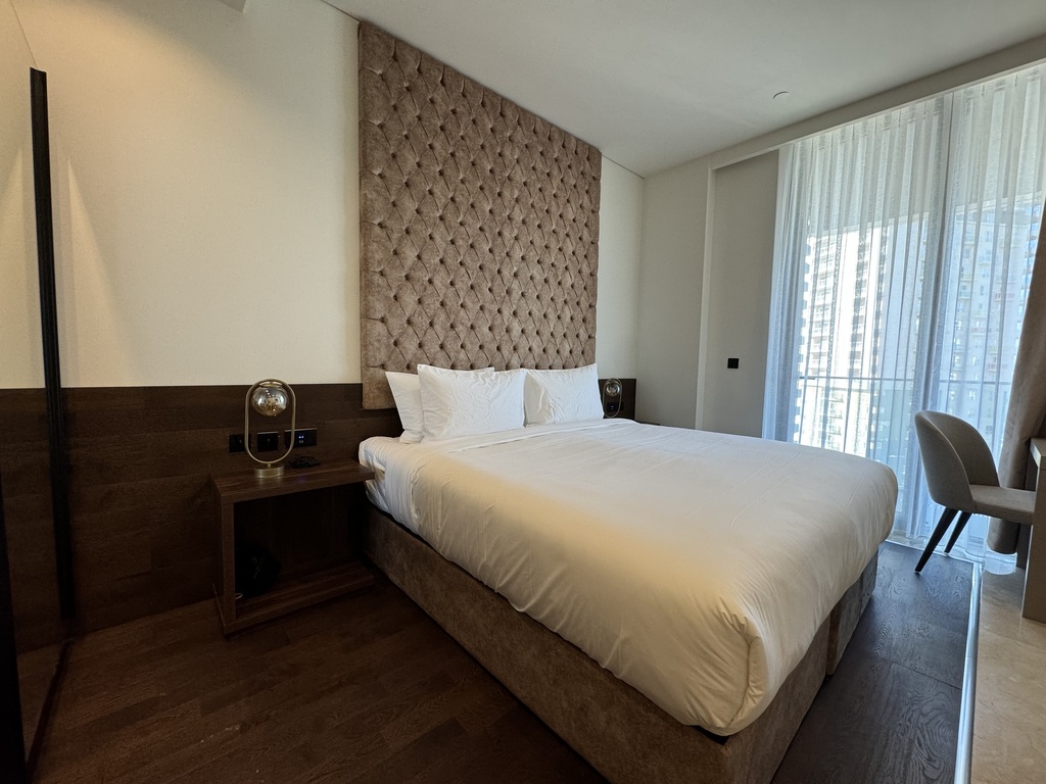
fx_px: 423
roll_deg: -1.7
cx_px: 523
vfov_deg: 85.7
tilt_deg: -3.9
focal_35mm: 14
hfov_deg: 102.1
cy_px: 392
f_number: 2.2
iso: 160
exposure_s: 1/100
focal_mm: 2.22
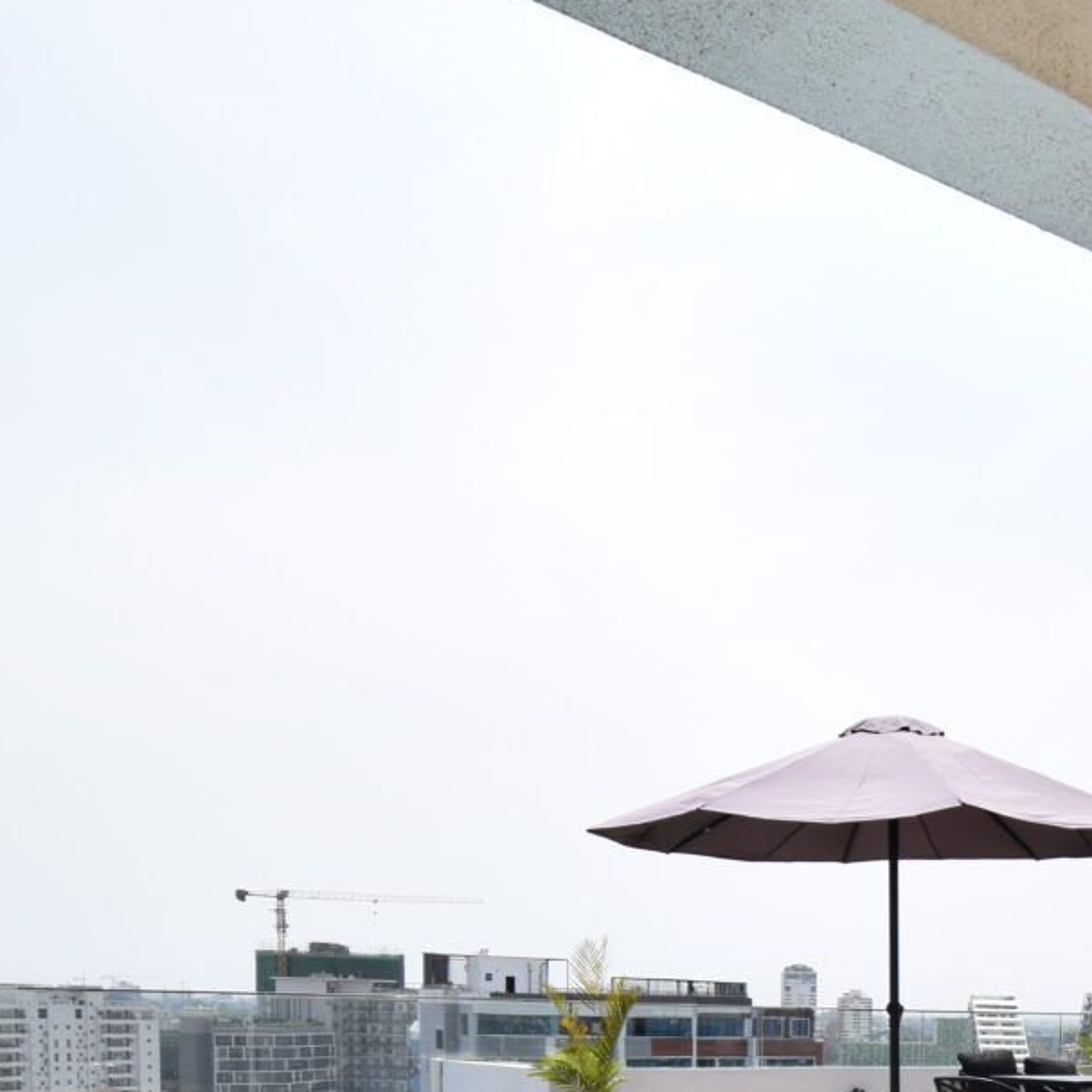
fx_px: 1535
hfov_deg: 36.4
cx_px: 1011
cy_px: 1176
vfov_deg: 34.3
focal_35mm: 43
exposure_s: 1/200
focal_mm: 10
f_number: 7.1
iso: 100
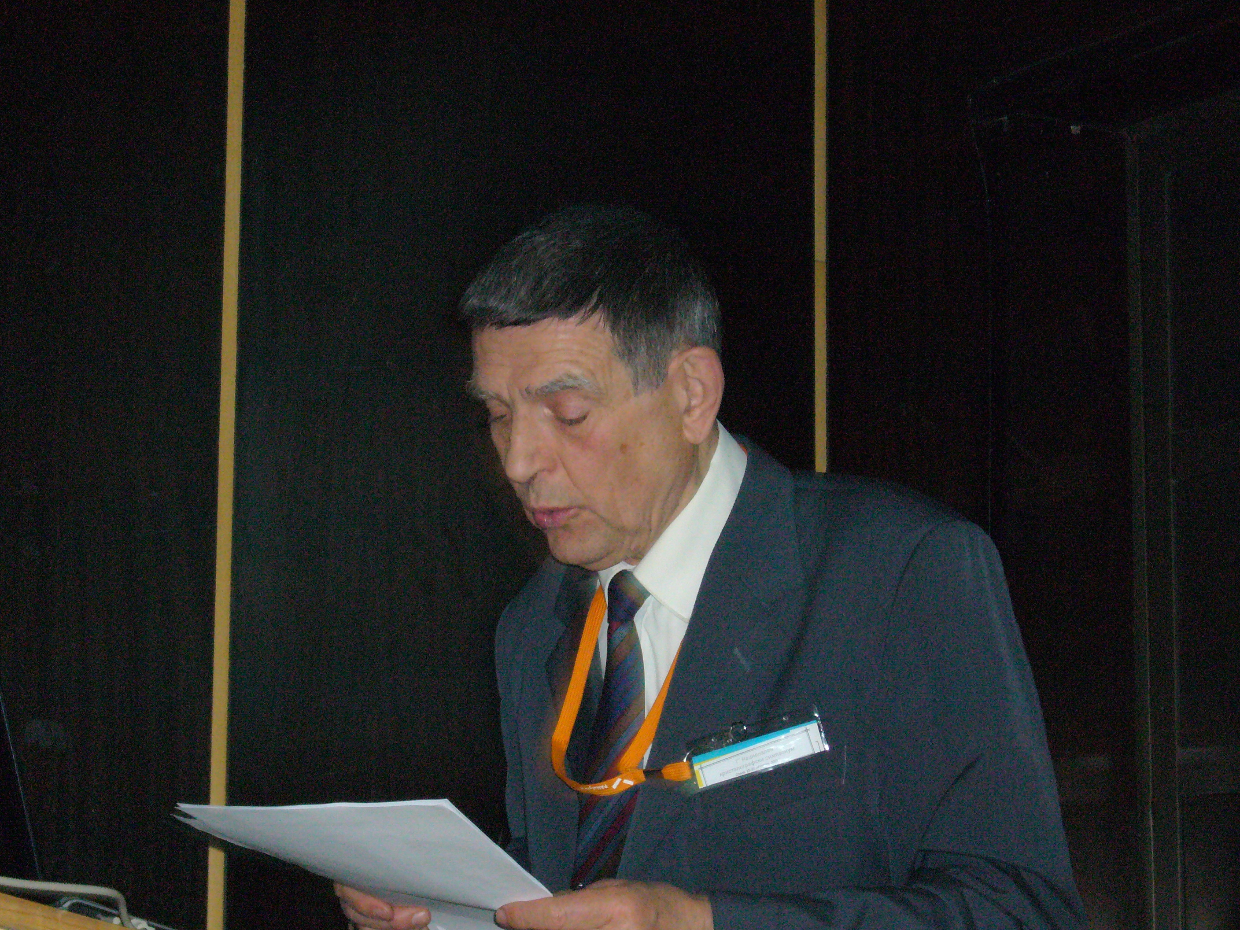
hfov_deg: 21.1
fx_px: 3331
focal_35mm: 93
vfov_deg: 15.9
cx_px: 620
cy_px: 465
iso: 400
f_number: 4.6
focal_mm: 15.4
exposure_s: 1/8
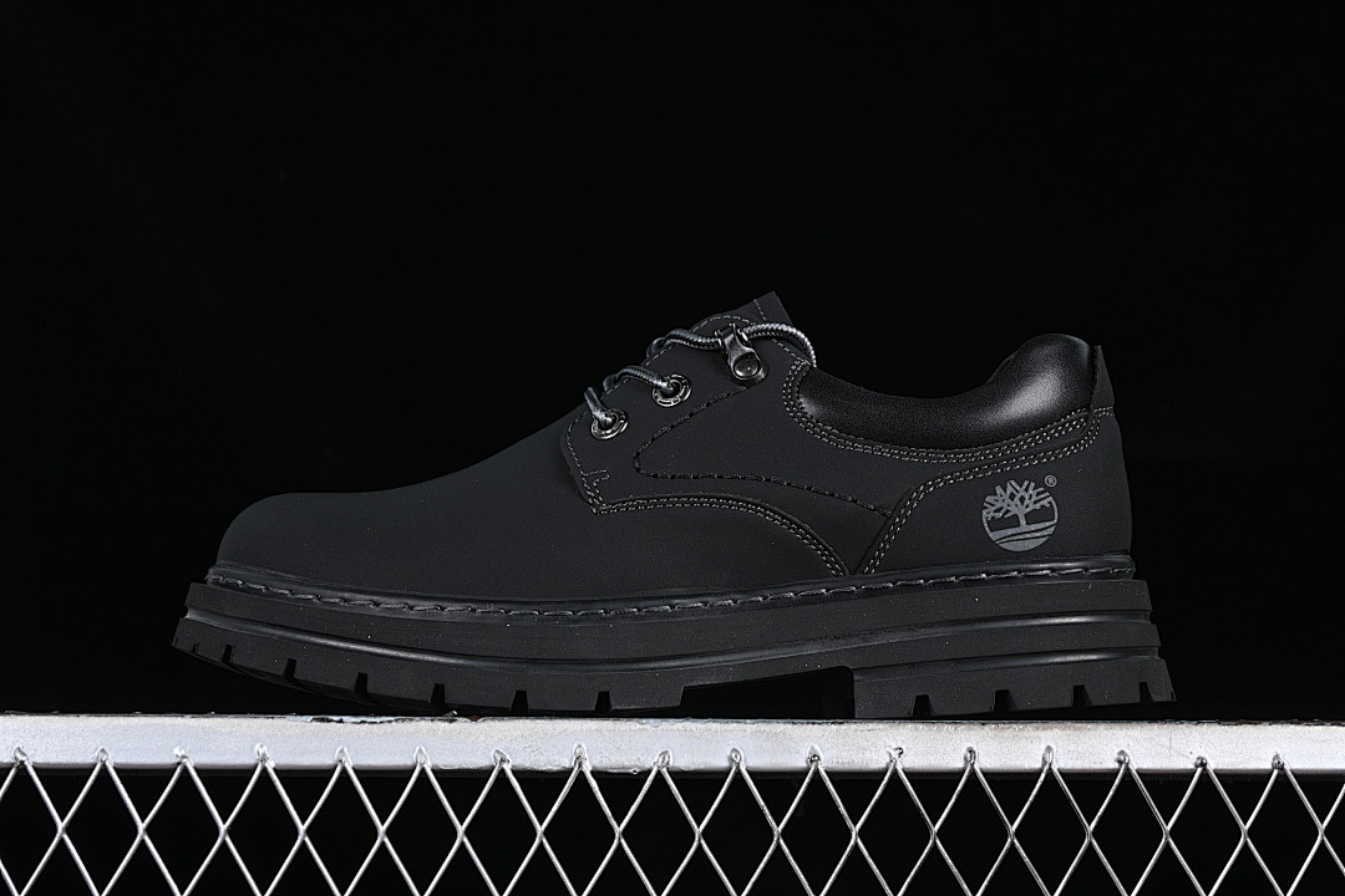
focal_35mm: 75
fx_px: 2802
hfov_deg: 27.0
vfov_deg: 18.2
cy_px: 448
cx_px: 672
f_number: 6.3
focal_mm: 50
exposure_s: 1/60
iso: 160
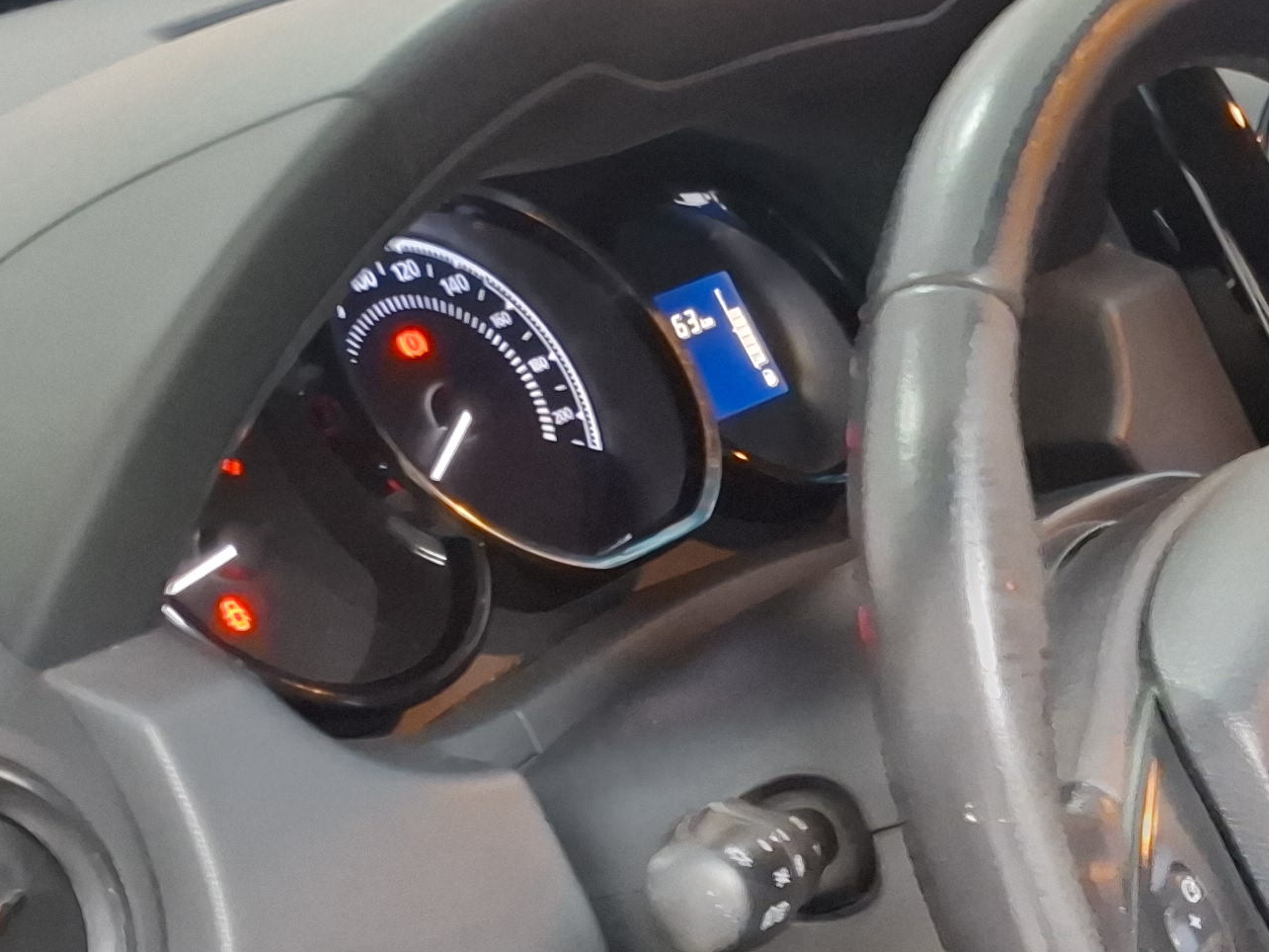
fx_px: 2676
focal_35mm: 73
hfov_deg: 23.5
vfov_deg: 18.7
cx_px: 1668
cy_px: 1253
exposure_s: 1/20
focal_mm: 5.54
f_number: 1.8
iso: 1000
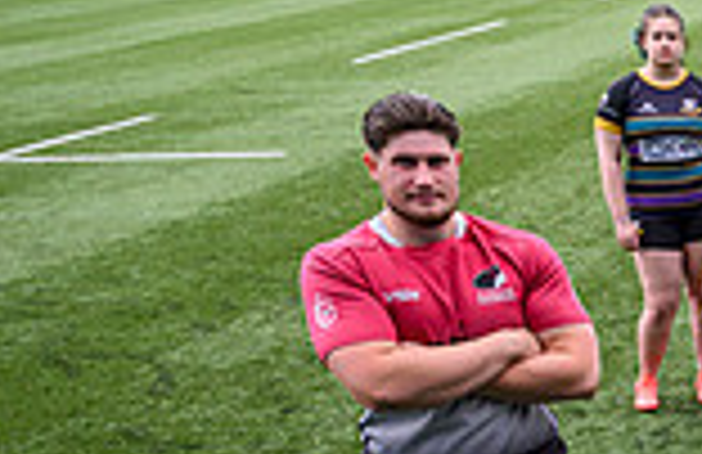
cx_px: 1265
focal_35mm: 91
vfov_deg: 14.3
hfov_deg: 18.0
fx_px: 1759
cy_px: 520
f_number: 5
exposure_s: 1/250
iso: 250
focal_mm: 24
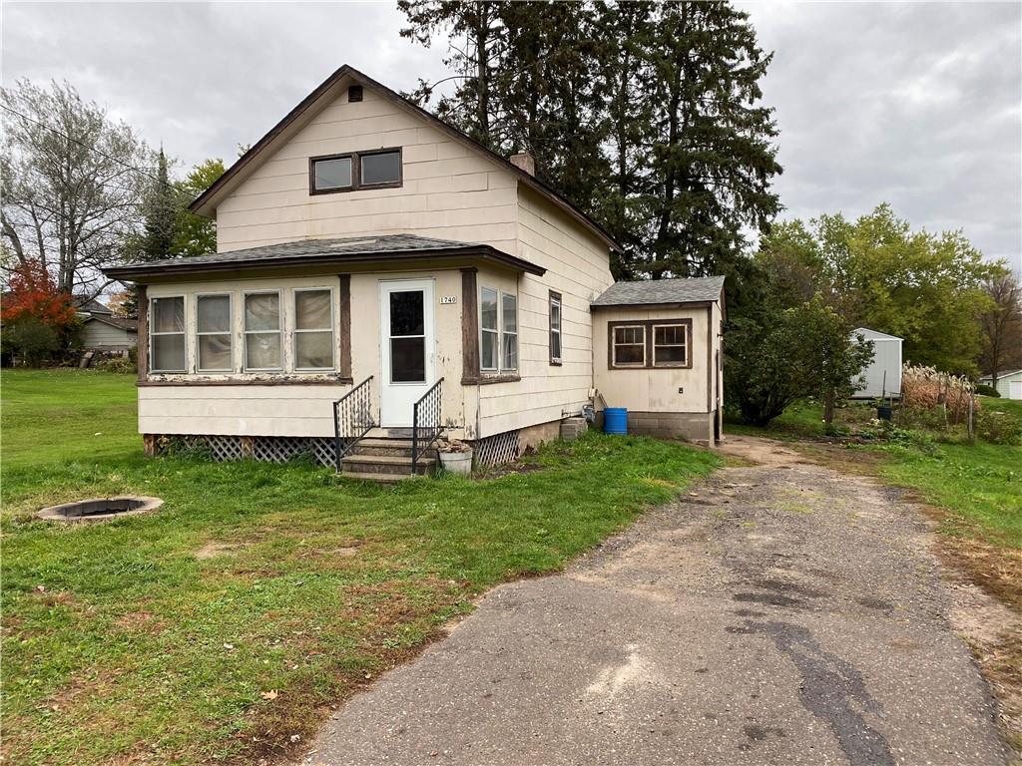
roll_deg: +0.3
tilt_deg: +0.4
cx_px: 511
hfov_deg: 67.3
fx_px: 768
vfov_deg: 53.1
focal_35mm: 26
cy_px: 383
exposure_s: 1/259
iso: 32
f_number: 1.8
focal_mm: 4.25
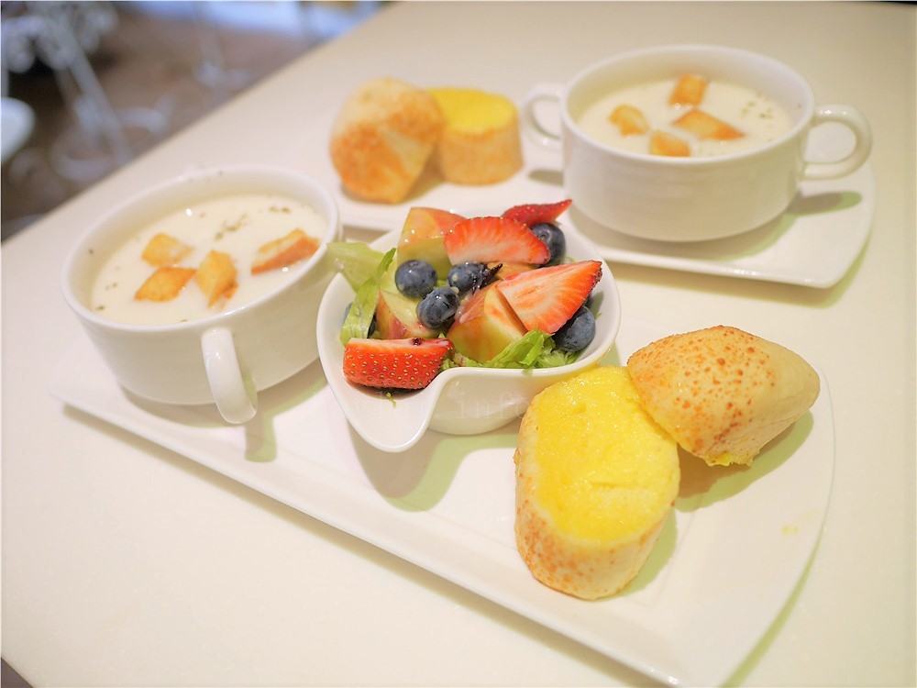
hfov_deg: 60.0
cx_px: 458
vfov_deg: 46.8
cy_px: 344
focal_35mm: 30
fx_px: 795
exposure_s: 1/100
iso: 200
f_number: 2
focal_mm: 15
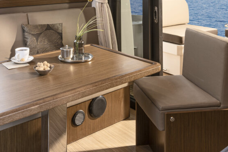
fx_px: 260
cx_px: 73
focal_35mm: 41
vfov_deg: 29.3
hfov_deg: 46.5
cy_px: -17
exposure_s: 1/2
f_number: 14
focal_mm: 14
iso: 100
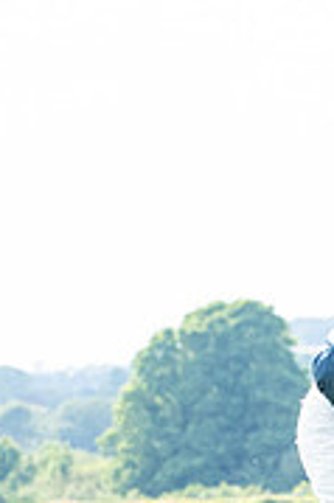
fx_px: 5535
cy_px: 565
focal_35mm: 397
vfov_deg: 5.2
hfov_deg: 3.4
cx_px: 618
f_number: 5
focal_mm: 70
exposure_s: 1/1000
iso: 400
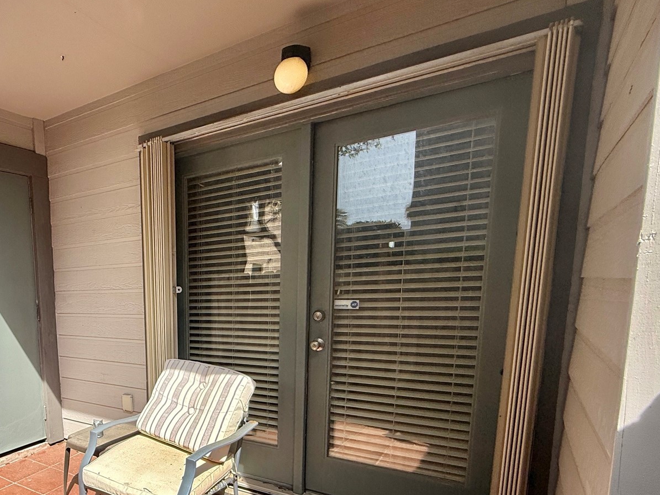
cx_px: 141
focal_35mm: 24
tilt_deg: -8.1
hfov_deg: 65.8
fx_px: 458
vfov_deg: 54.7
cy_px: 357
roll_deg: +1.1
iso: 50
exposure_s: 1/1368
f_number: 2.2
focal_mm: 2.22
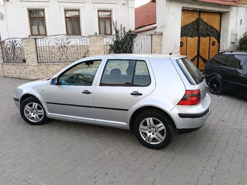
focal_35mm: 27
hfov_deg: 65.3
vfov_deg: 51.4
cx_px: 124
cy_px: 92
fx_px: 193
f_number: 2.8
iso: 250
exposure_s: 1/33.3
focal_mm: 3.98
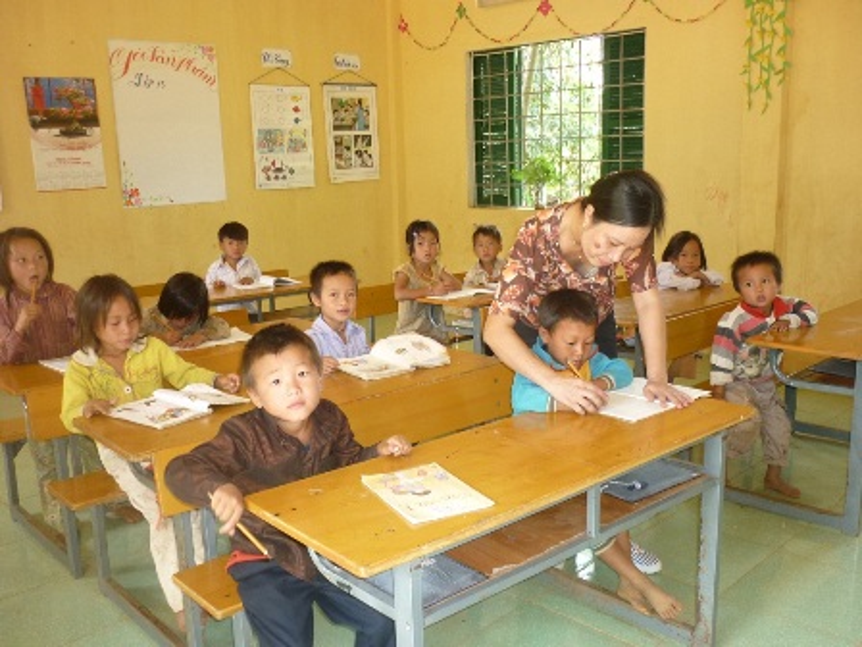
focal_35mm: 33
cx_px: 431
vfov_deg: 42.9
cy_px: 324
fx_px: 822
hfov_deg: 55.4
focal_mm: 5.5
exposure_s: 1/30
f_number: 2.8
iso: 160
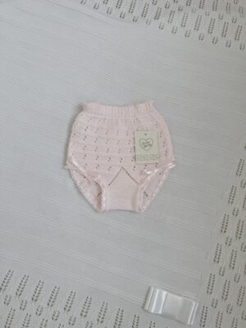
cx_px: 123
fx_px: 227
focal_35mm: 24
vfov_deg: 71.6
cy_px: 164
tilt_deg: -81.6
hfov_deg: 56.8
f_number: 1.78
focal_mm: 6.76
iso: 64
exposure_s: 1/169
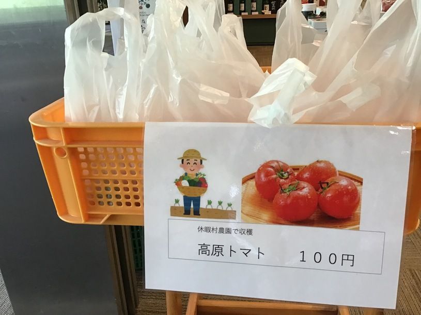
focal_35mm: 31
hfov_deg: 58.4
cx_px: 210
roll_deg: +3.1
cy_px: 158
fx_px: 377
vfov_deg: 45.4
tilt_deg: -26.5
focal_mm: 3.3
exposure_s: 1/30
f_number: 2.4
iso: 100
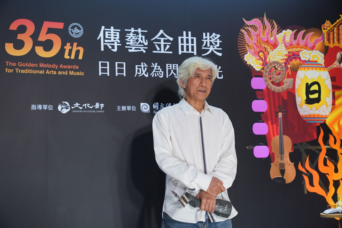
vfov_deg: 23.0
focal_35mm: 59
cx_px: 171
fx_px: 560
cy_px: 114
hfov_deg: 33.9
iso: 1600
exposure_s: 1/200
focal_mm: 59
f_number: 3.5
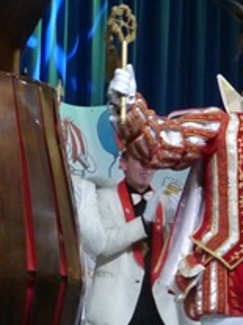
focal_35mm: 212
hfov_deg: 6.9
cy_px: 177
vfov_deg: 9.3
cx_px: 298
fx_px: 1986
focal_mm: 20.1
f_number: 4
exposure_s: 1/125
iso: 1600
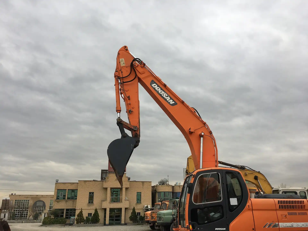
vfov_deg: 48.2
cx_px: 154
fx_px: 258
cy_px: 116
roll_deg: +0.8
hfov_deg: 61.7
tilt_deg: +19.5
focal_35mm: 29
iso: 25
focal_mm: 4.15
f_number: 2.2
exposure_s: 1/1282
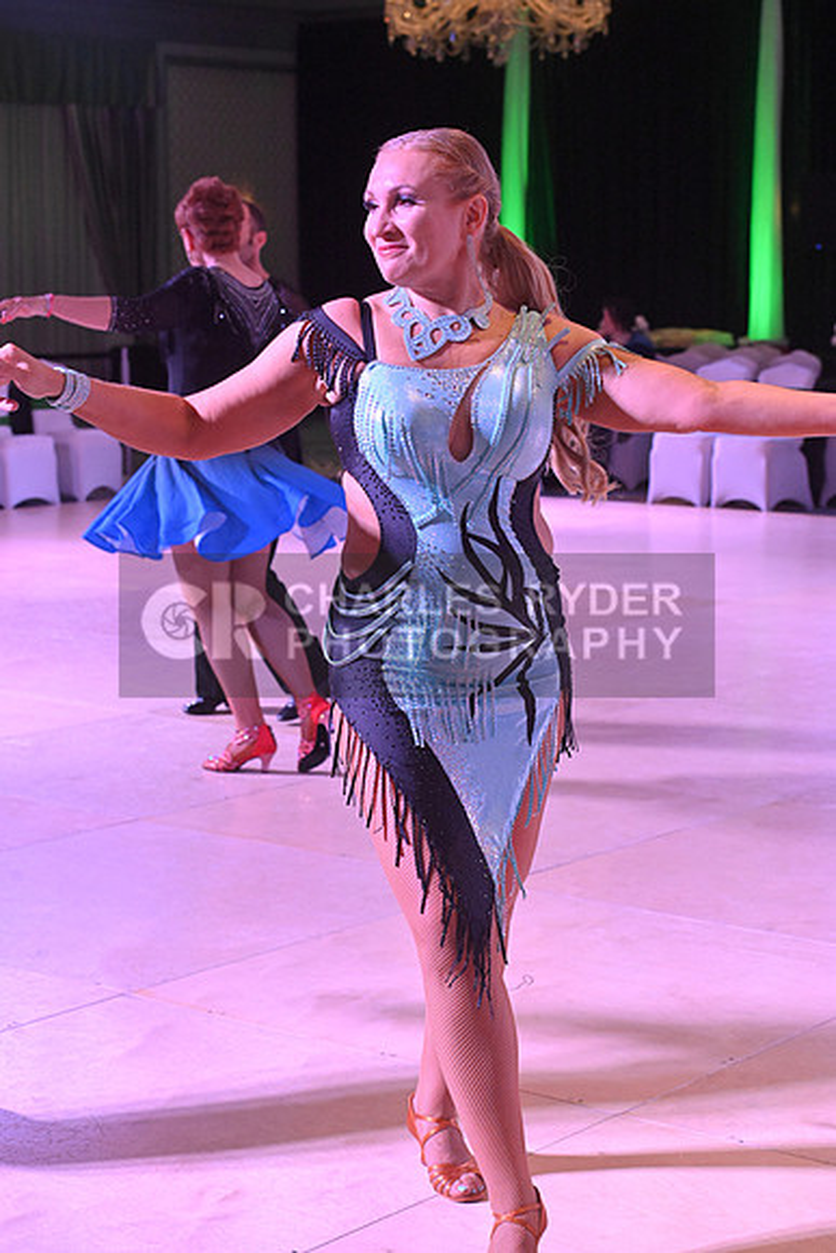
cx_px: 418
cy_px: 626
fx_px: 2437
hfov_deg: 19.5
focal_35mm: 70
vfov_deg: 28.8
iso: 5000
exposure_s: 1/400
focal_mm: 70
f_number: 7.1
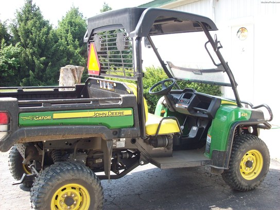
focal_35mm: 45
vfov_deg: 32.2
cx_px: 140
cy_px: 105
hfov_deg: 42.1
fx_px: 364
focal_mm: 7.6
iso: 80
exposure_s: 1/212
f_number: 3
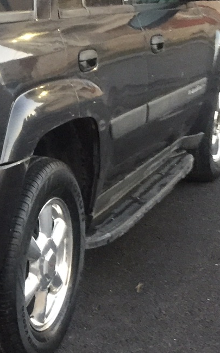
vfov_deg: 22.8
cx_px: -97
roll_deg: -0.5
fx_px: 874
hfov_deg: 13.6
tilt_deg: -14.6
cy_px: 216
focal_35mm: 91
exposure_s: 1/33
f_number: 2.2
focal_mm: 4.15
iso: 250
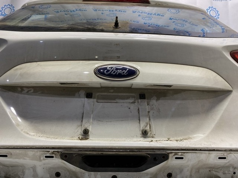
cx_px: 119
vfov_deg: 53.1
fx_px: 179
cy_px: 89
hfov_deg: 67.3
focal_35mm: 26
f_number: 1.8
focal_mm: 4.25
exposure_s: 1/100
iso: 100
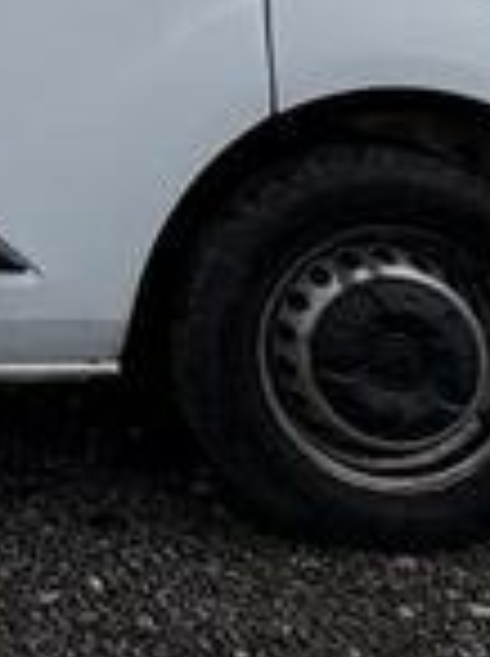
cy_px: -436
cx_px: -710
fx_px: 1628
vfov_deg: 18.9
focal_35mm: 86
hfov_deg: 12.8
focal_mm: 2.22
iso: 50
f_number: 2.2
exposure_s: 1/3106
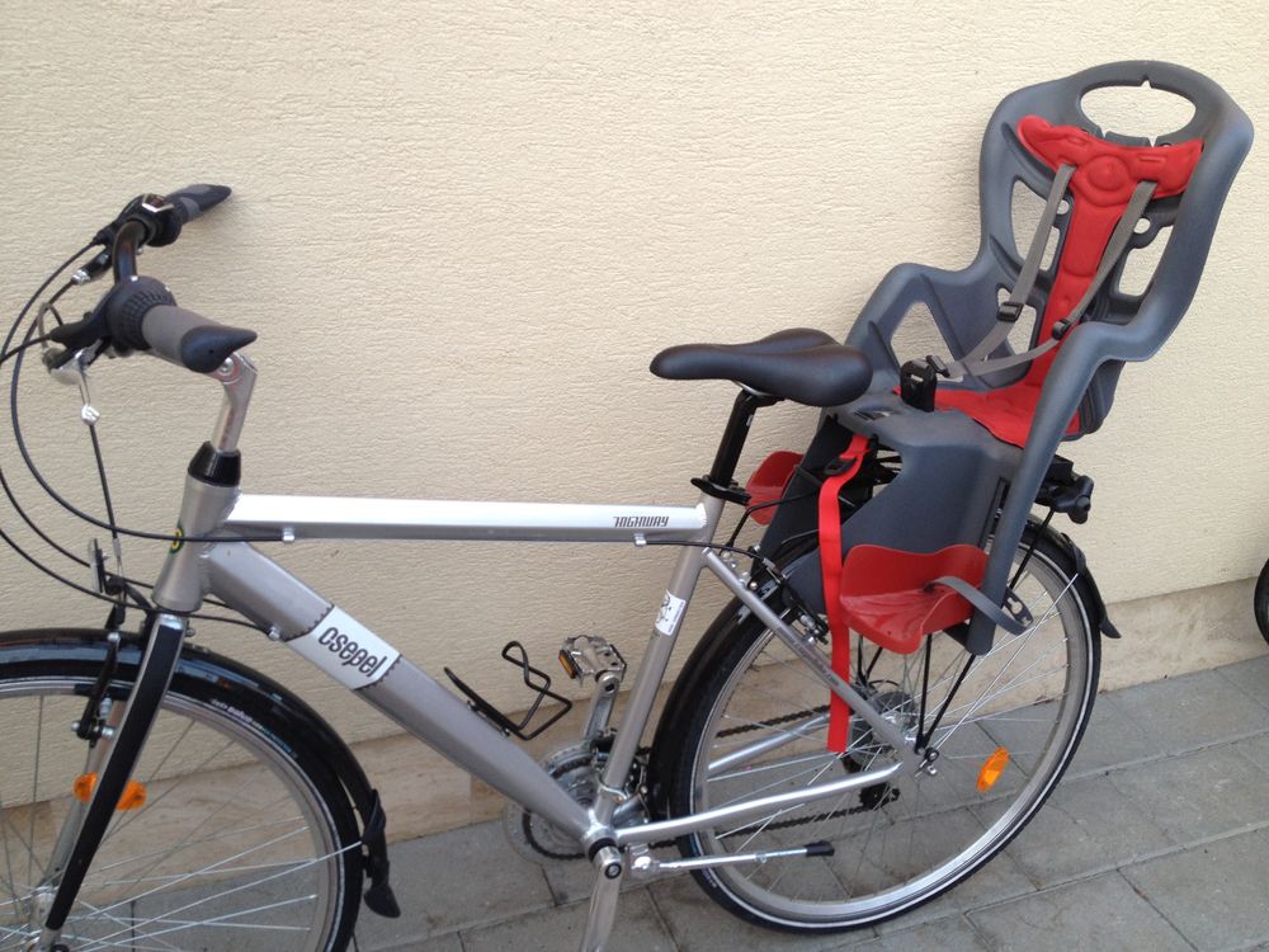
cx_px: 634
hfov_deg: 52.6
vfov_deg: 40.7
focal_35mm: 35
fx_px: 1283
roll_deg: -3.5
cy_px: 476
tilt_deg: -26.8
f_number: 2.4
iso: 50
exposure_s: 1/40
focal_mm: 4.28
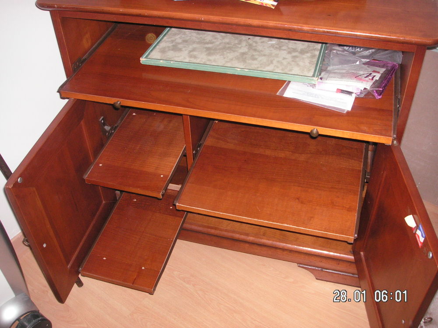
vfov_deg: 37.7
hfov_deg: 49.0
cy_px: 164
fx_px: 481
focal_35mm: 38
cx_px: 219
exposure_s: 1/45
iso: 160
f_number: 3.3
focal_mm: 6.3
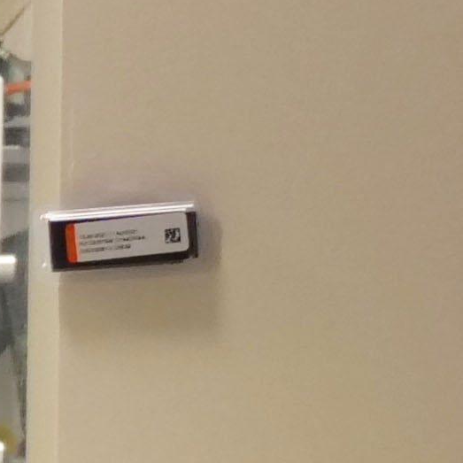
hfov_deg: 5.0
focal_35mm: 298
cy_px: 782
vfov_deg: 5.8
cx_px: -1640
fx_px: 4509
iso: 500
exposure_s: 1/60
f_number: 2.8
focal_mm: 17
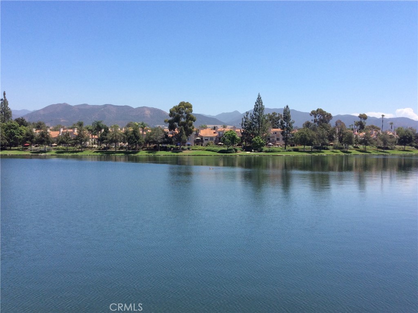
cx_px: 209
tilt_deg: -1.6
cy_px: 156
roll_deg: +1.8
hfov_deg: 56.9
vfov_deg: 44.1
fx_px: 386
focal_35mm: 32
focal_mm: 3.3
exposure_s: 1/1271
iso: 32
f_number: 2.4
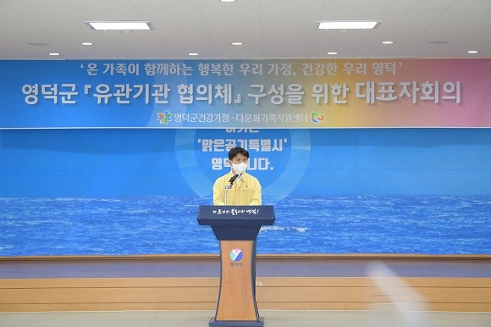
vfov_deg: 14.8
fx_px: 1254
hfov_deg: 22.2
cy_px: 164
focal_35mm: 92
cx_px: 246
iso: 2500
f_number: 4
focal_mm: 92
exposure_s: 1/200
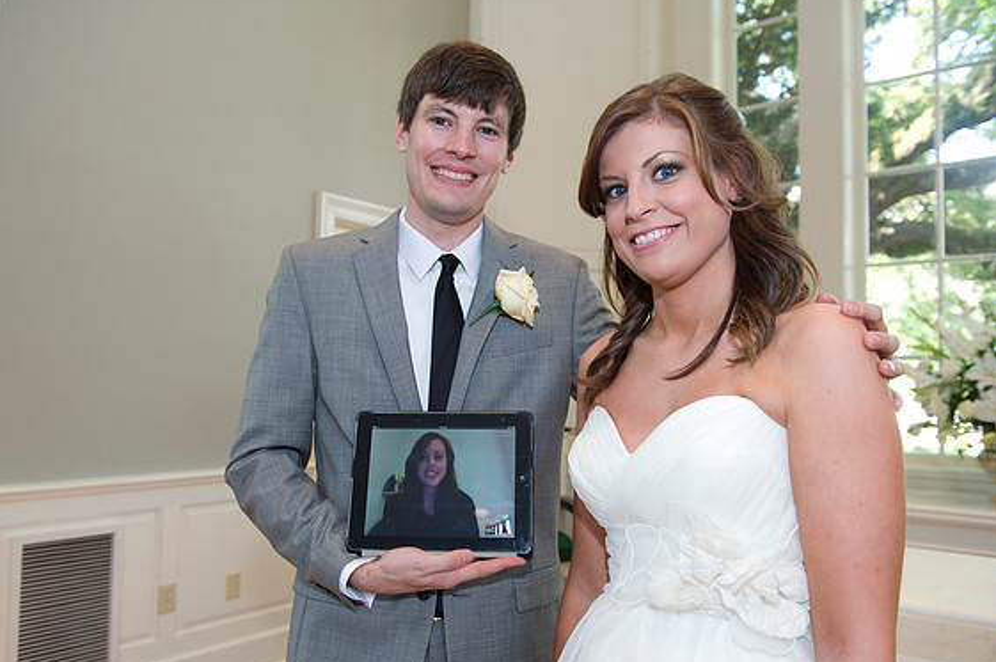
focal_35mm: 30
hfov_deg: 62.0
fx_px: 829
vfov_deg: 43.5
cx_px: 485
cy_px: 332
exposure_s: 1/100
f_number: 5
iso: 800
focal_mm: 29
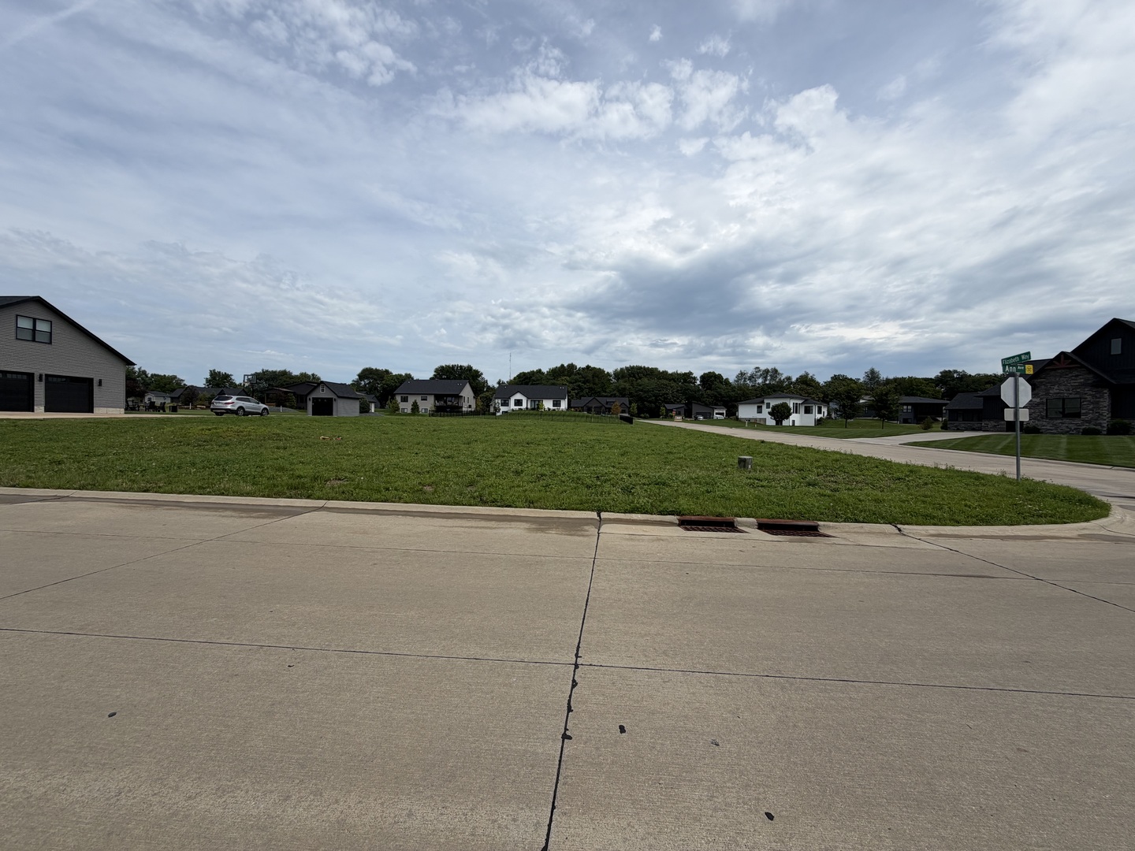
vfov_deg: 85.7
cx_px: 568
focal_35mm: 14
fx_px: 459
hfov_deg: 102.1
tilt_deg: -1.7
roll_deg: -0.7
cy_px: 426
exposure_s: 1/1656
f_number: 2.2
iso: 20
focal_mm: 2.22
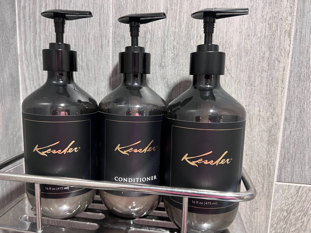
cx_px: 148
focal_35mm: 28
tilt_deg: -9.8
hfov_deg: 63.4
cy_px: 125
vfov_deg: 49.7
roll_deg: -1.2
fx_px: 252
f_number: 1.5
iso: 320
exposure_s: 1/60
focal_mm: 5.7
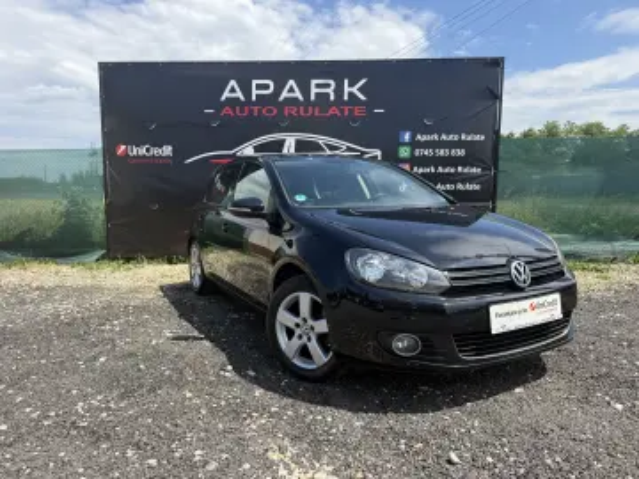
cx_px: 320
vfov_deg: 56.8
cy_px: 240
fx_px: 443
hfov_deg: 71.6
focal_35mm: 24
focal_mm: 6.76
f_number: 1.78
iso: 80
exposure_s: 1/3021
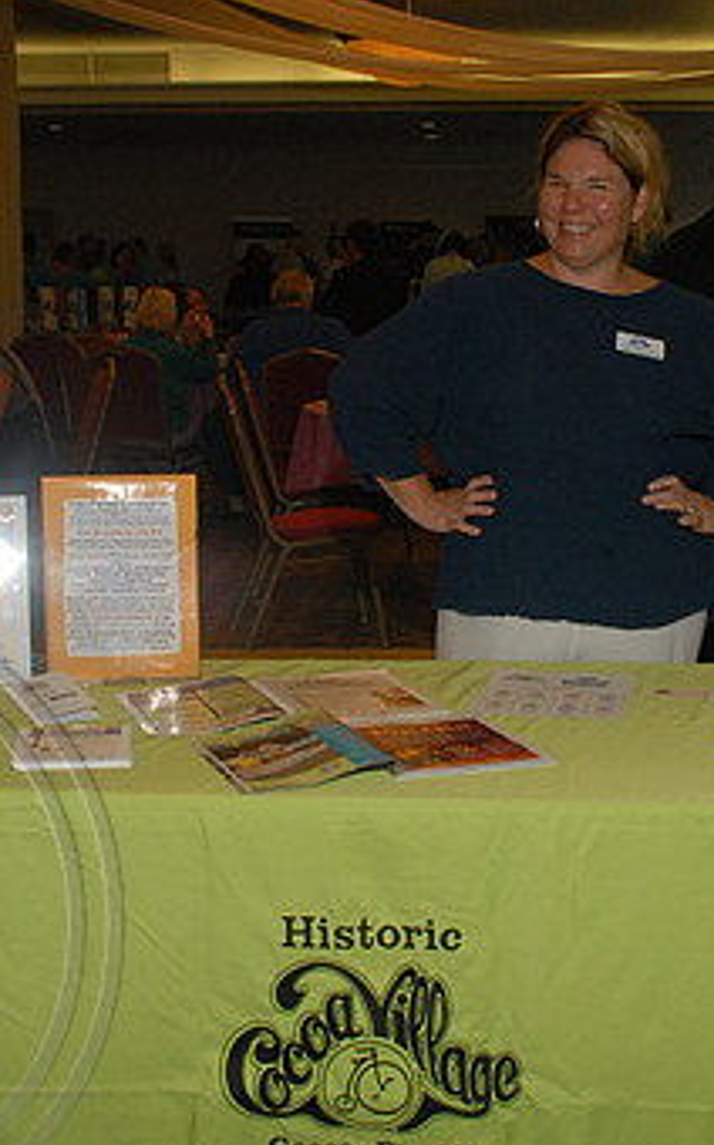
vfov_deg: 37.0
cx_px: 384
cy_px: 584
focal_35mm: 55
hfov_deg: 23.6
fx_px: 1711
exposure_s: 1/125
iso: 500
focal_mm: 21
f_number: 5.6
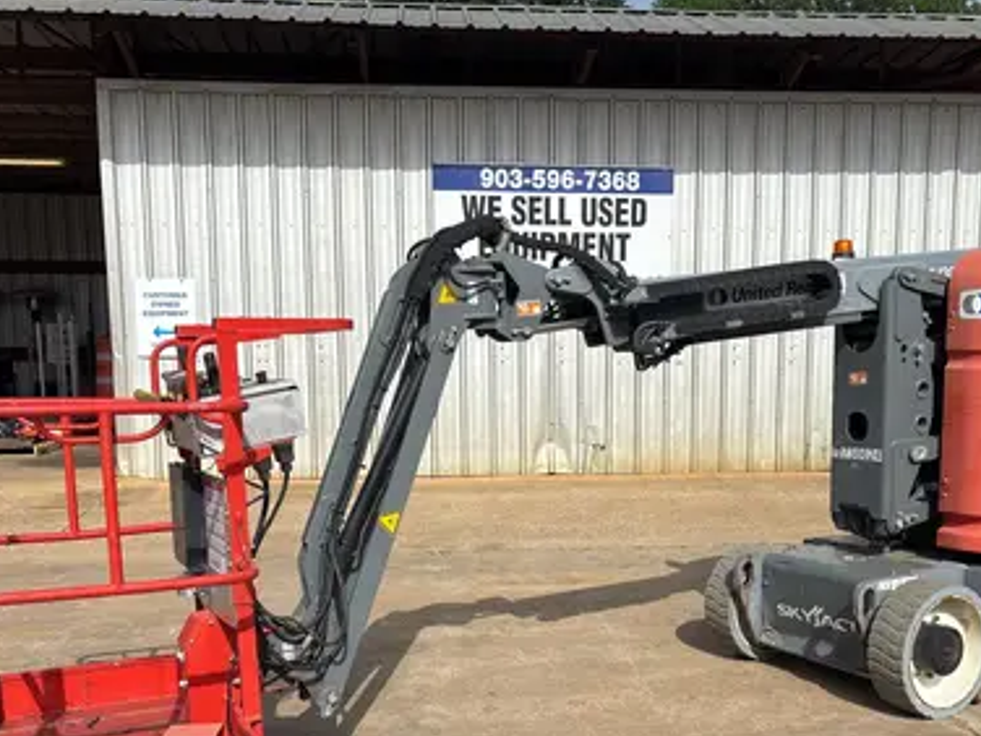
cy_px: 487
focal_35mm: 38
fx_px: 1077
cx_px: 543
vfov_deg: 37.3
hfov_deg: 48.9
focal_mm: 5.96
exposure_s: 1/4854
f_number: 1.6
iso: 50
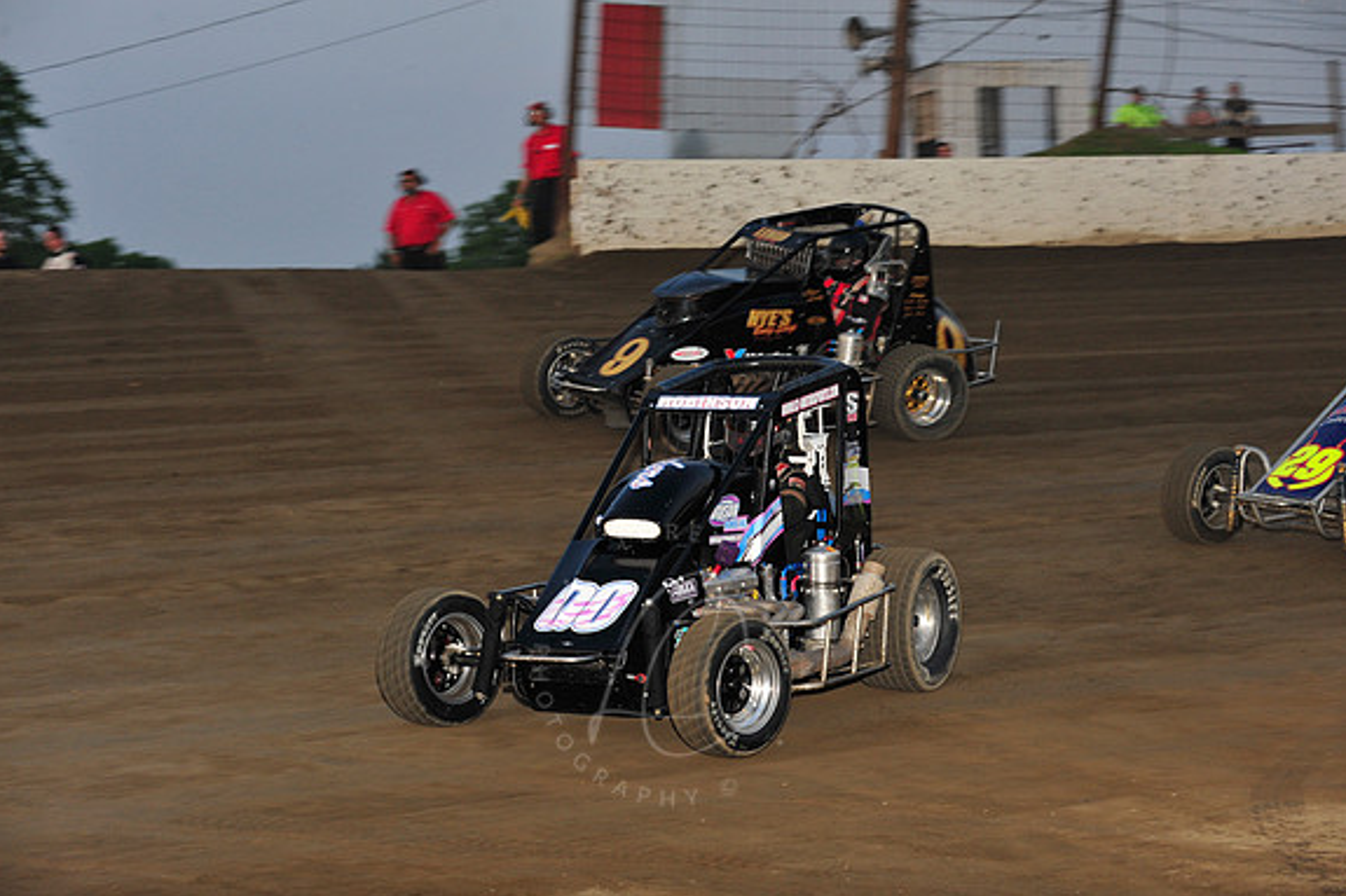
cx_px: 672
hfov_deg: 18.1
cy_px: 449
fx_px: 4223
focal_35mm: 113
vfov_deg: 12.1
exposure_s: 1/320
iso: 800
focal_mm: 112
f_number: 7.1
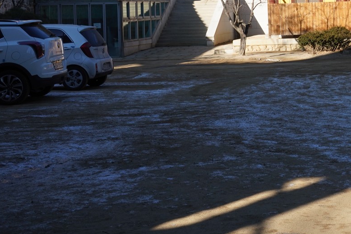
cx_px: 376
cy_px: 10
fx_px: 878
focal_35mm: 90
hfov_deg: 21.6
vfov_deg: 15.0
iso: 400
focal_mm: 35
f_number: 20
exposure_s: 1/100
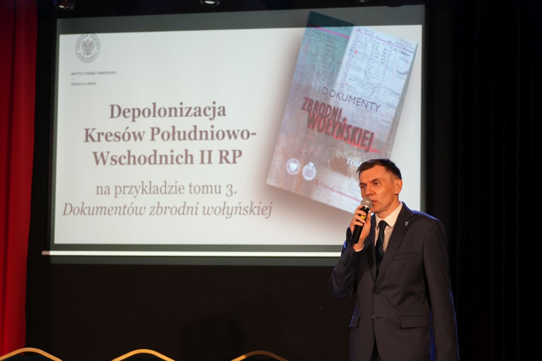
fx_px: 1867
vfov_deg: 11.1
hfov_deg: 16.5
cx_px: 271
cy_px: 180
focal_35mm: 124
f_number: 2.8
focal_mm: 83
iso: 800
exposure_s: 1/125
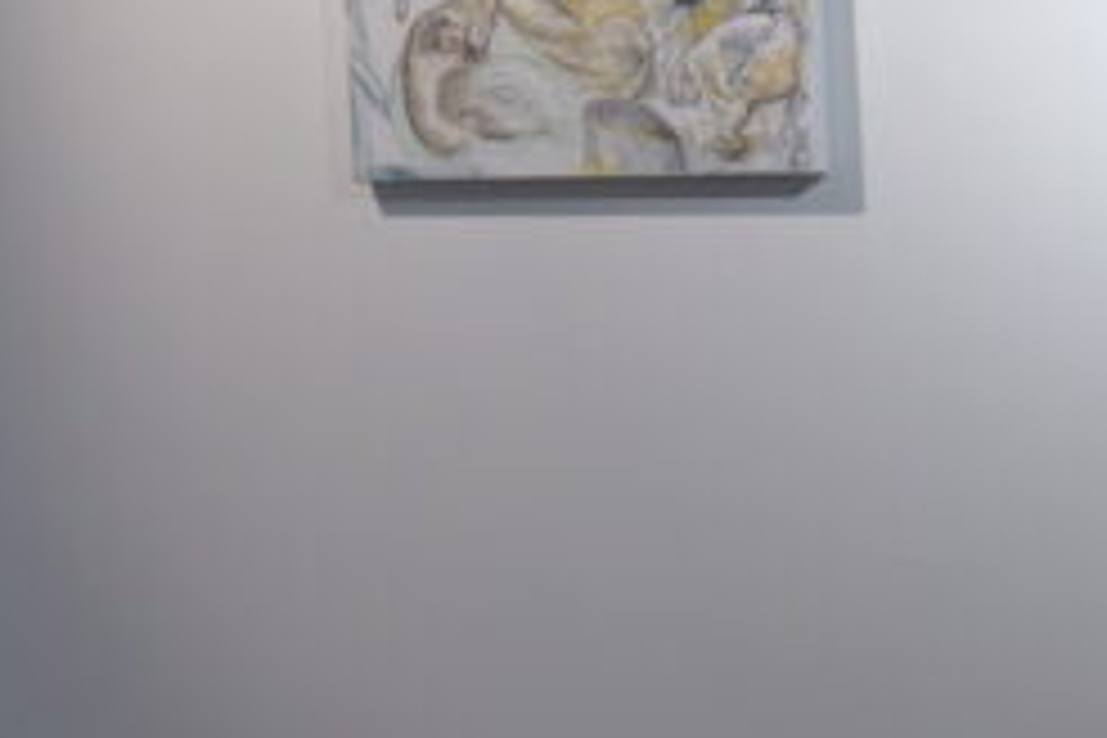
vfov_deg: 10.3
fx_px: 4089
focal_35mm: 133
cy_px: 412
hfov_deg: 14.0
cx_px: 1863
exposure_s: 1/60
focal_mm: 32
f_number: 4.3
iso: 1250
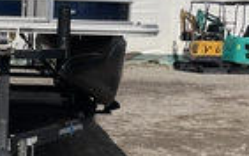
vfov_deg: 15.0
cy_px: 83
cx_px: -11
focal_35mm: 87
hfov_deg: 22.7
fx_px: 590
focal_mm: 3
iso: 25
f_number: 1.8
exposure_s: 1/4405
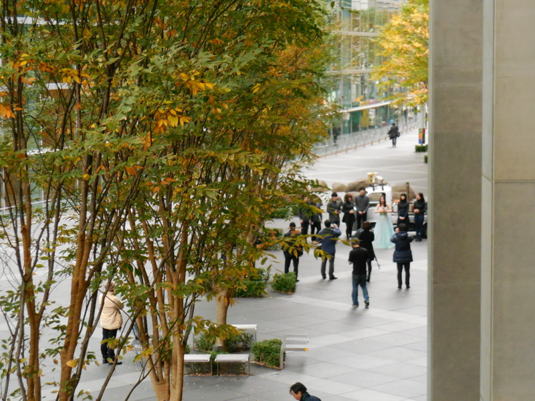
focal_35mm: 94
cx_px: 268
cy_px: 200
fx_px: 1453
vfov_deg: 15.7
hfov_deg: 20.9
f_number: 4.7
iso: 900
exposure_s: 1/60
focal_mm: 16.8
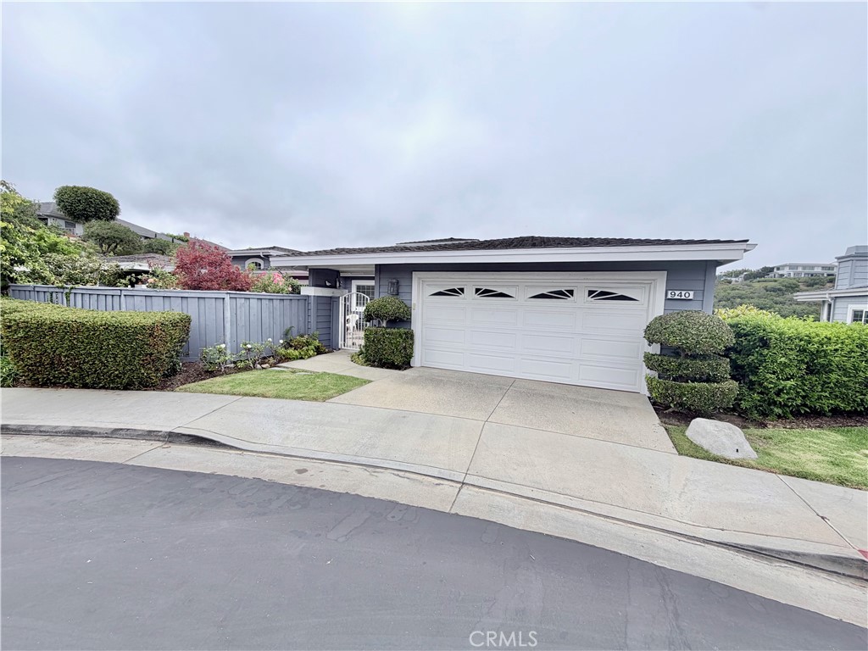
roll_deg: -1.3
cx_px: 434
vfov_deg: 85.7
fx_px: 351
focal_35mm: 14
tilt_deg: -4.6
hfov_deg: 102.1
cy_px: 326
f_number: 2.2
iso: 32
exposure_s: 1/770
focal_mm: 2.22
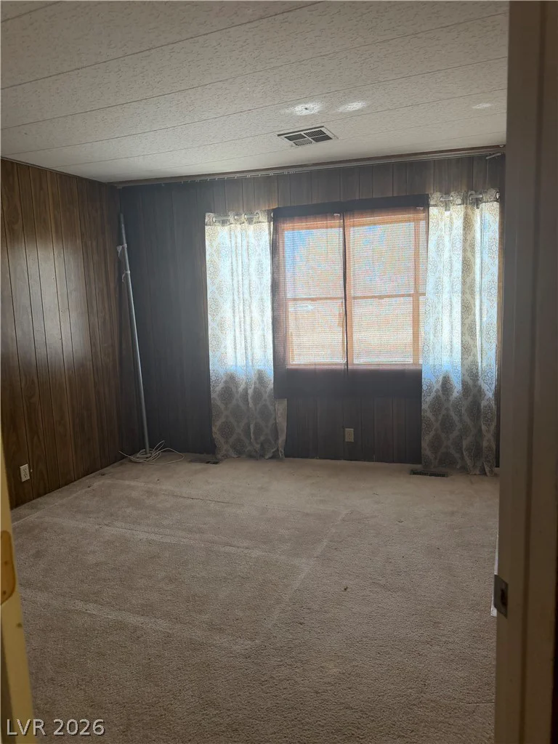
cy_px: 372
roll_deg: +1.8
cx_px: 279
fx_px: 516
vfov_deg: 71.6
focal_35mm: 24
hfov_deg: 56.8
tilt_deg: -8.1
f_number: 1.78
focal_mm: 6.76
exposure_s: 1/138
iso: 200
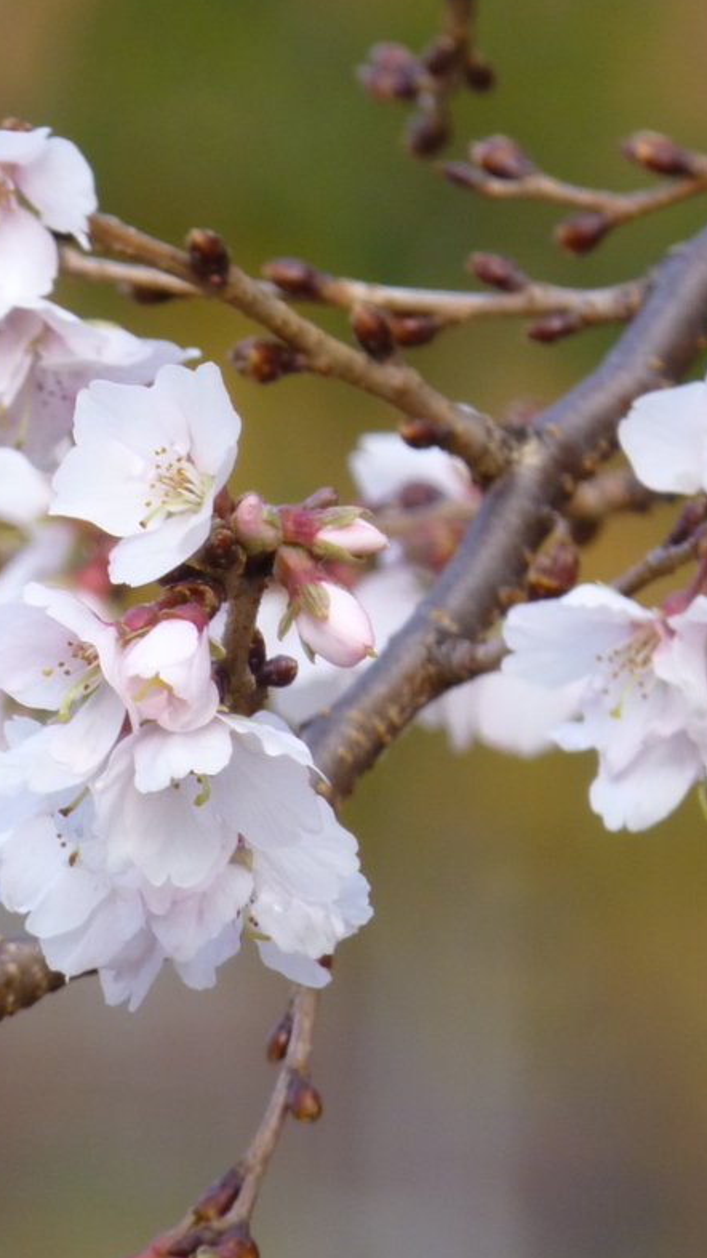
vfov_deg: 2.0
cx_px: -198
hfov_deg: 1.1
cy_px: 635
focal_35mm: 1065
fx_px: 35502
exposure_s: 1/125
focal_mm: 86
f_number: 6.4
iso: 160
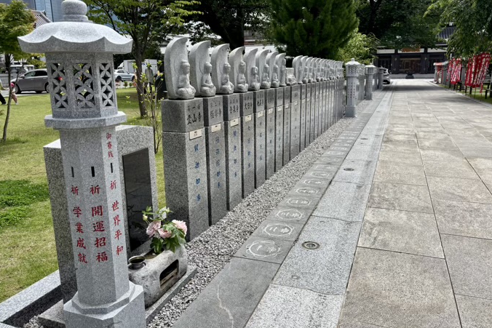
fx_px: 383
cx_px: 251
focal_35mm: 28
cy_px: 156
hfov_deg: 65.5
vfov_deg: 46.4
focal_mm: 5.96
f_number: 1.6
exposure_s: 1/3021
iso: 50
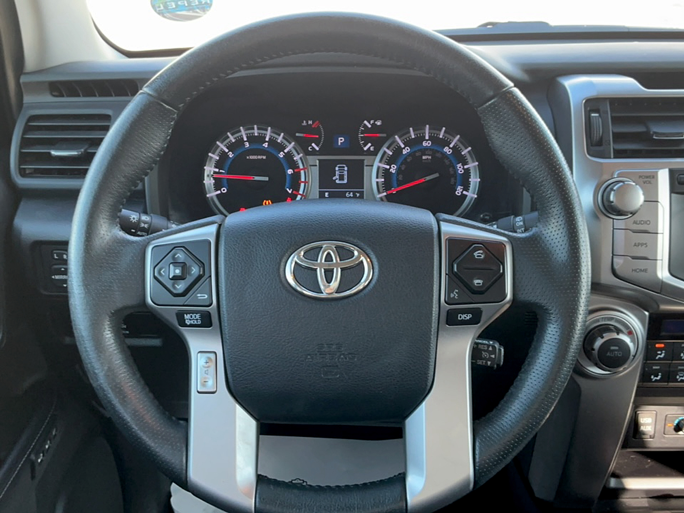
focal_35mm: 30
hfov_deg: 60.0
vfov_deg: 46.8
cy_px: 256
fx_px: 593
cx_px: 342
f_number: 1.8
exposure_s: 1/60
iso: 50
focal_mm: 3
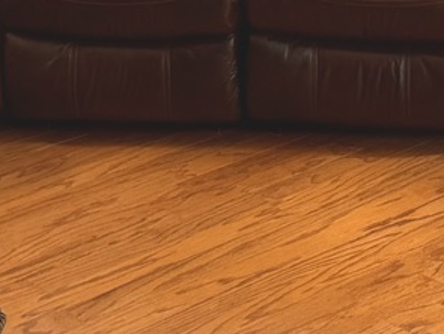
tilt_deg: -13.5
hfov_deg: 16.7
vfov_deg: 12.3
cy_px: -89
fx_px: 1503
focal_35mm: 117
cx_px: 354
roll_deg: +0.1
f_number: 1.78
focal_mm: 6.76
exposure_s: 1/42
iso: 250
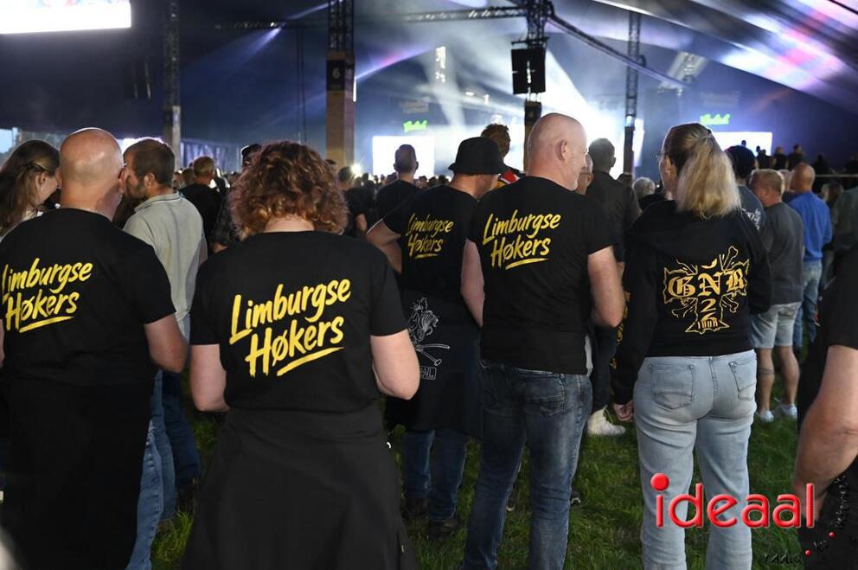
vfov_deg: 31.8
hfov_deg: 46.4
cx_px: 429
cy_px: 285
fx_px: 1000
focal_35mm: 42
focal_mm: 42
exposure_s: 1/60
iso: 6400
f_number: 4
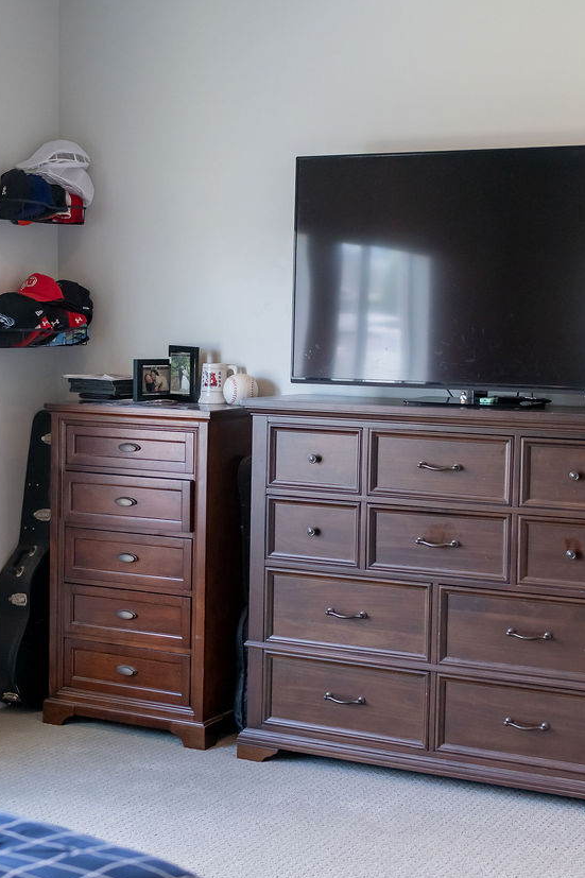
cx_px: 273
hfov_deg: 20.9
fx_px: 1585
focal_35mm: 65
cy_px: 431
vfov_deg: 31.0
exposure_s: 1/250
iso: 800
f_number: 3.2
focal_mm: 35
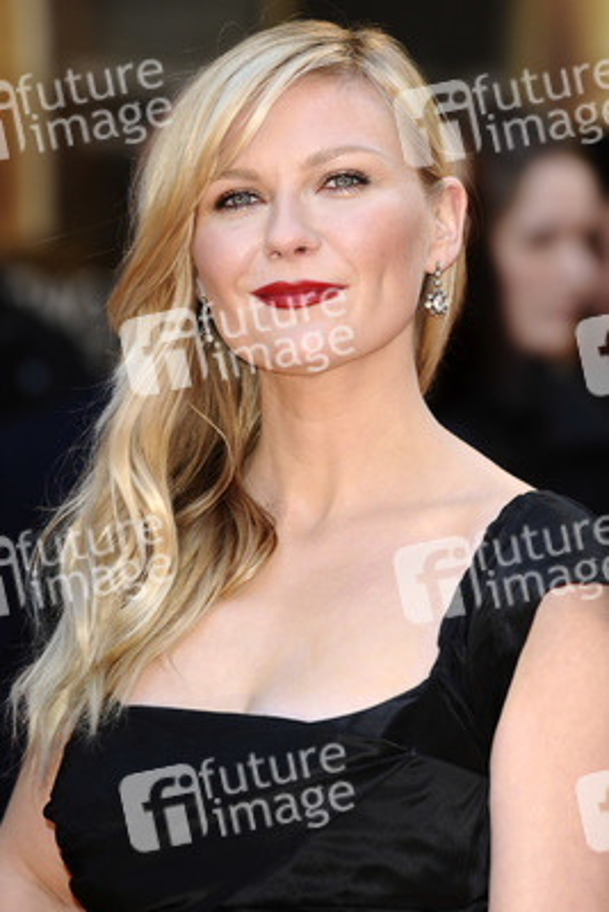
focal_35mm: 300
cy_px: 456
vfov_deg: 6.9
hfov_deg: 4.6
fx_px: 7605
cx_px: 304
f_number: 4.5
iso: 320
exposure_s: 1/200
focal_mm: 200
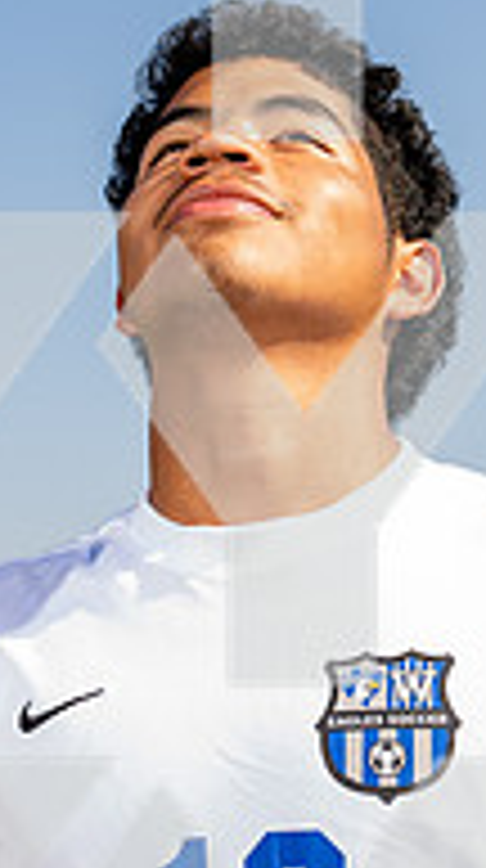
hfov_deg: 9.7
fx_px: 2829
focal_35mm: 123
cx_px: 490
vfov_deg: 17.5
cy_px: 452
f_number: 7.1
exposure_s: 1/125
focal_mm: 39
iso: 50
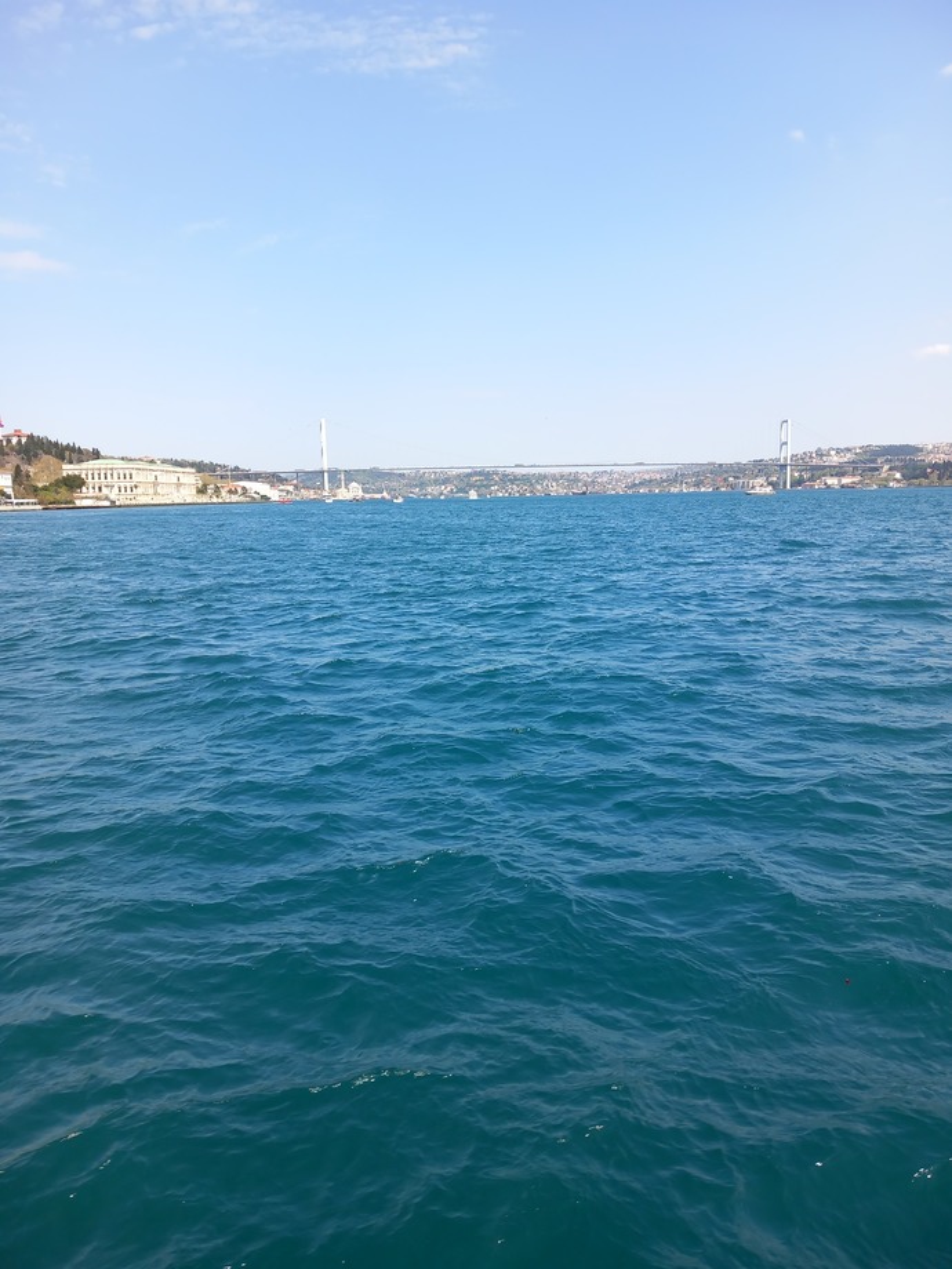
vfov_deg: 69.4
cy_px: 634
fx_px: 917
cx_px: 476
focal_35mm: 25
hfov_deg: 54.9
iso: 20
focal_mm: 4
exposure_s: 1/370
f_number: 2
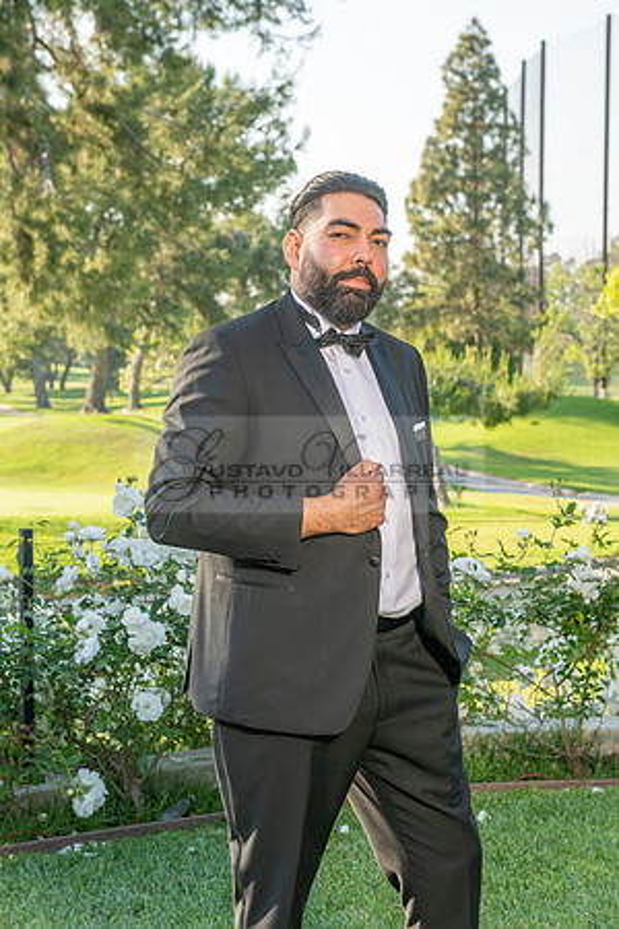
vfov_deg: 28.8
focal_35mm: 70
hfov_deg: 19.5
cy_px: 464
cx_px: 310
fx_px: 1805
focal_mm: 70
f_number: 7.1
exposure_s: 1/200
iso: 200
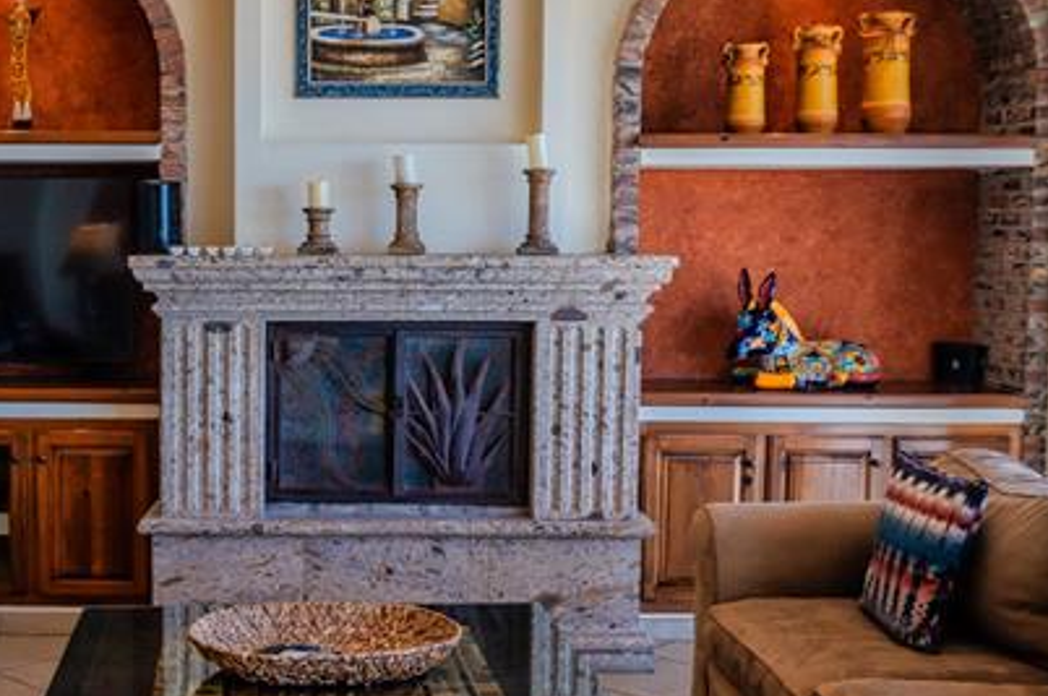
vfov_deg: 26.4
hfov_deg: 38.3
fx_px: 1483
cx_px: 321
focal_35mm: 51
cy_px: 365
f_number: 2.8
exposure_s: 1/500
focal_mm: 20
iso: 400
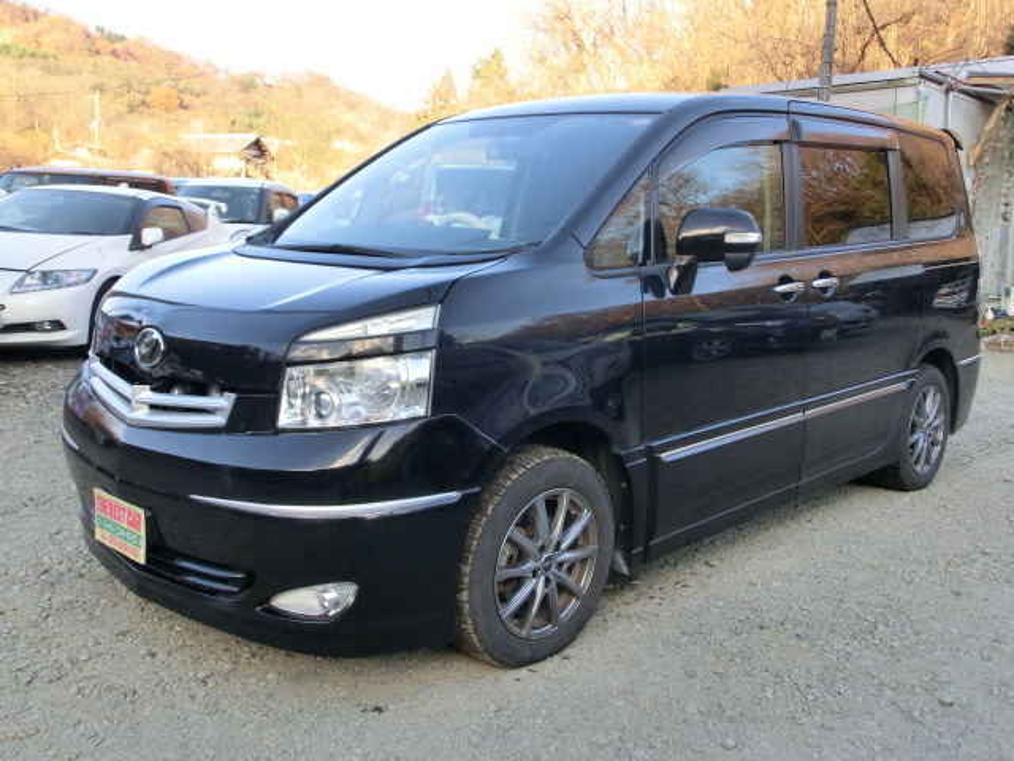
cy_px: 380
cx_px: 507
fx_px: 1084
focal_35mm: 37
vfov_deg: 38.7
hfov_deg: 50.1
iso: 100
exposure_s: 1/125
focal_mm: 6.61
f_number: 3.9
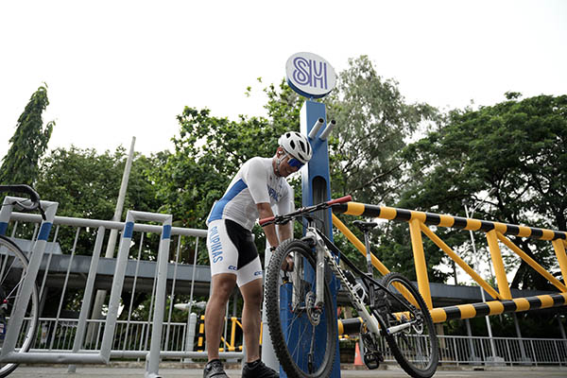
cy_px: 189
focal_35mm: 24
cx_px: 284
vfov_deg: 53.1
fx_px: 378
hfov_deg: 73.7
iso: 125
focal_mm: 24
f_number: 2.8
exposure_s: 1/400
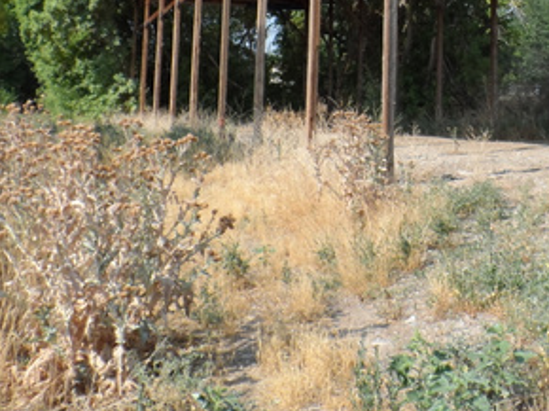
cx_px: 468
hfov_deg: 34.6
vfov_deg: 25.6
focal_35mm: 53
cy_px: -36
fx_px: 840
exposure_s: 1/350
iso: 80
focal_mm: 4
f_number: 4.5
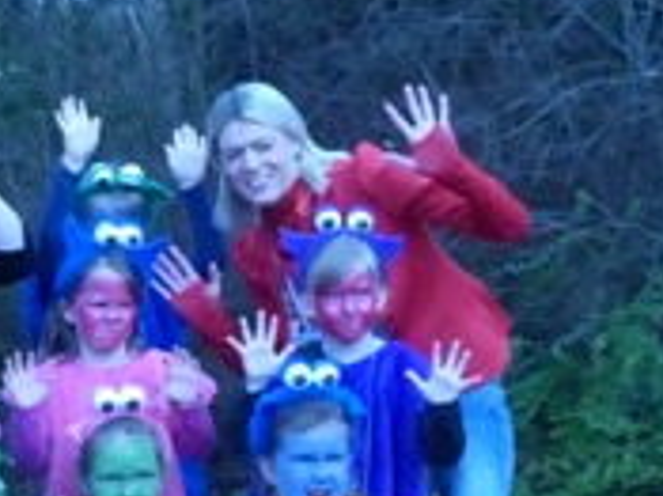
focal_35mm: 132
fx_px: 2526
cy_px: 435
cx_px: -11
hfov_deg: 14.7
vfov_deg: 11.2
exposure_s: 1/1600
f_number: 5.6
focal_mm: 10.5
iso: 1600
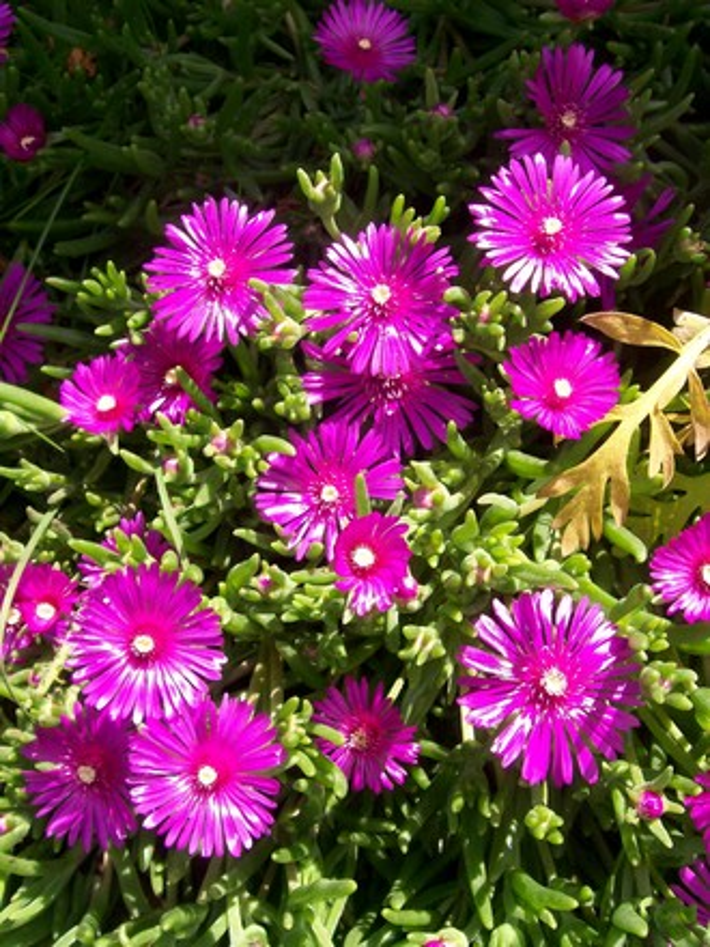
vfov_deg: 51.4
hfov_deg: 39.7
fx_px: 985
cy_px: 474
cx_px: 355
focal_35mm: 36
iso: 80
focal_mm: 6
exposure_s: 1/363
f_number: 4.8
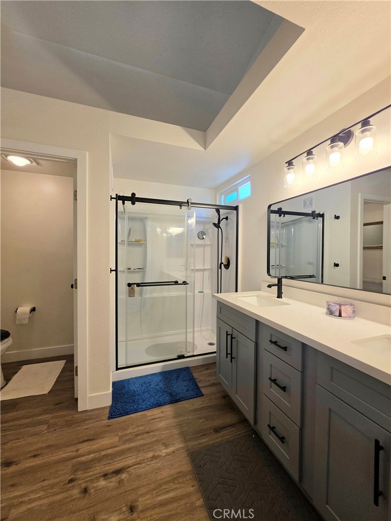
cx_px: 196
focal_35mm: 13
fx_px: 196
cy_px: 260
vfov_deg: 106.2
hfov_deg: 89.9
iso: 64
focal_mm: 2.2
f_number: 1.9
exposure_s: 1/120
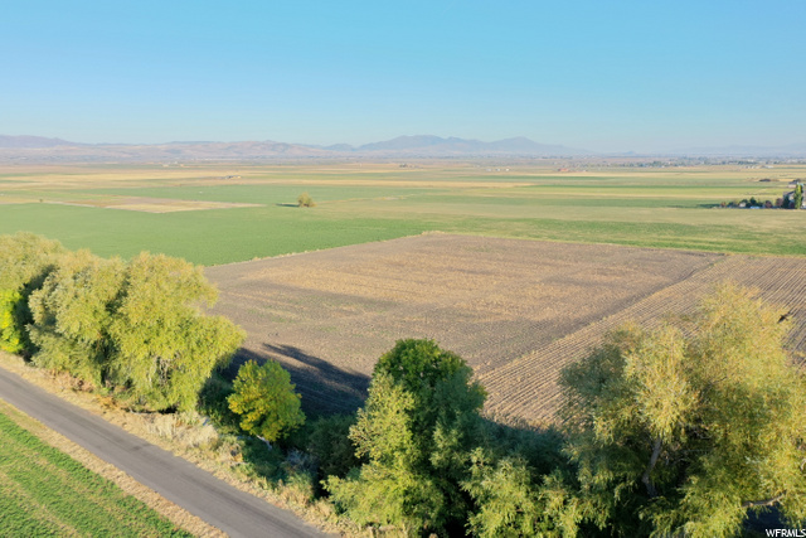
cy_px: 269
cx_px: 403
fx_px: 627
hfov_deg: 65.5
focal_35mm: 28
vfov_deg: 46.4
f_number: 4.5
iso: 100
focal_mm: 10.26
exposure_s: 1/200
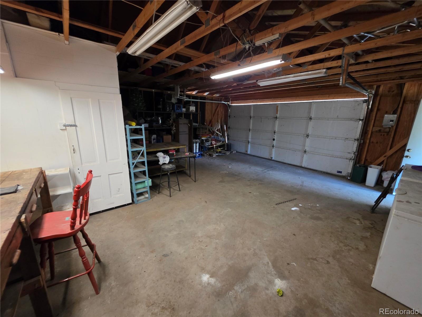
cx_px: 211
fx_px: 158
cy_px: 158
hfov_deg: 106.2
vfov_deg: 89.9
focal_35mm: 13
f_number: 1.9
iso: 500
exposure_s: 1/60
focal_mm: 2.2
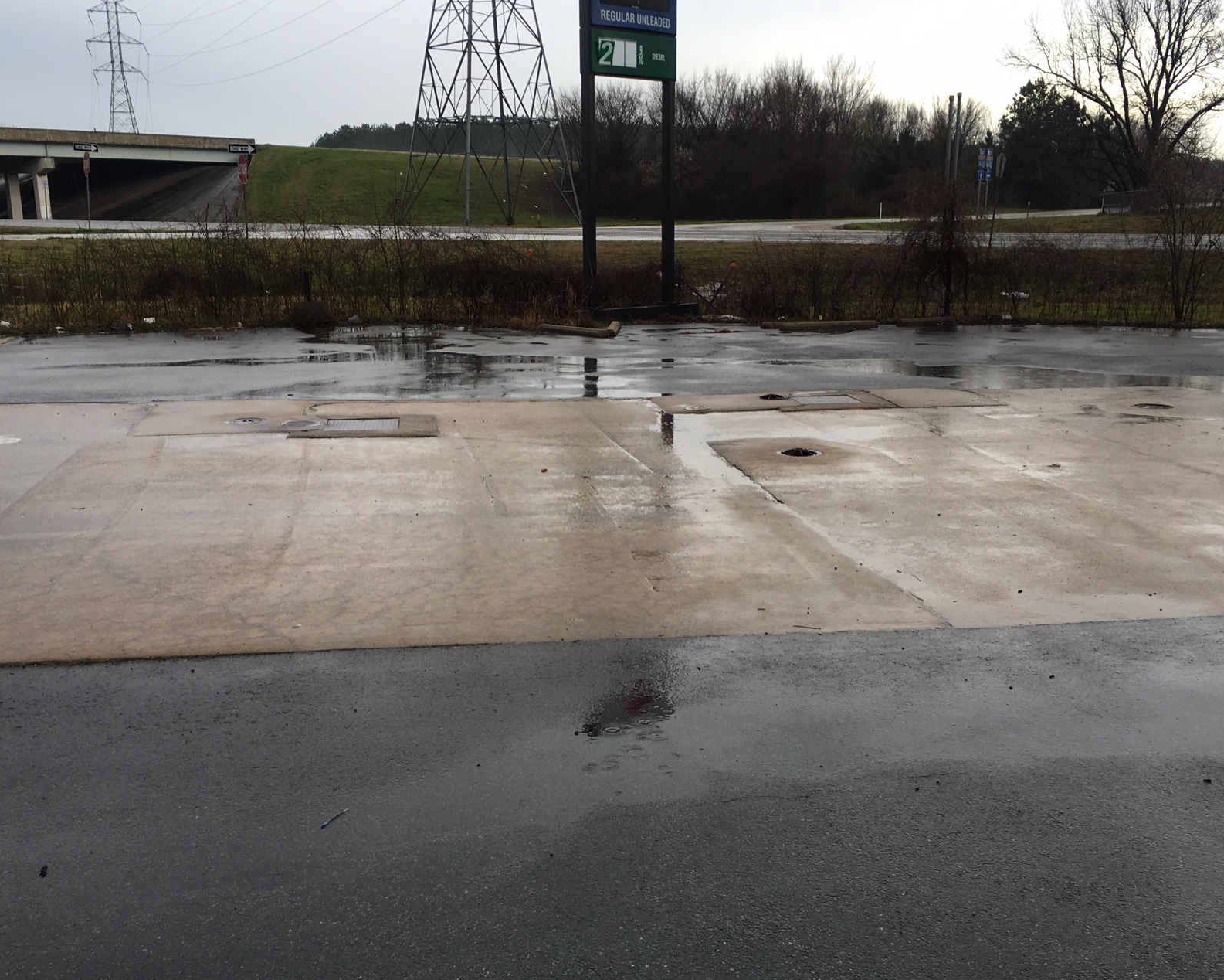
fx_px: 1304
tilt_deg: -13.5
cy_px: 559
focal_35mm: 36
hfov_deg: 50.3
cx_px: 635
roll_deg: +0.5
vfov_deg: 41.1
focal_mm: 4.15
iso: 25
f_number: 2.2
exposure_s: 1/192
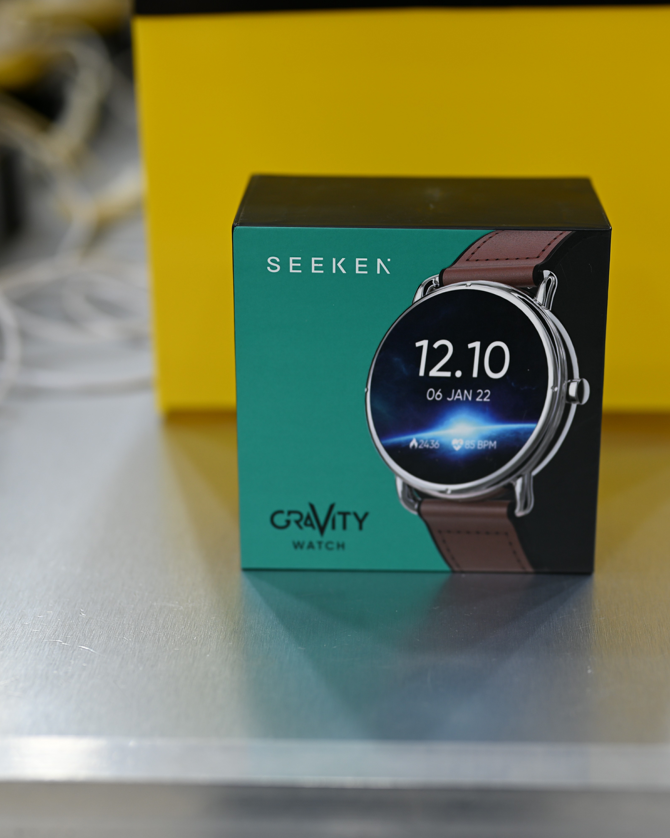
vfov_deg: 26.8
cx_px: 367
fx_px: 1760
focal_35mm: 71
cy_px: 422
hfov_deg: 21.6
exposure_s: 1/80
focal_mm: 50
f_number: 2.5
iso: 160
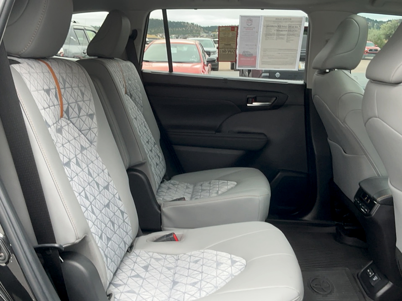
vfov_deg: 46.8
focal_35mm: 30
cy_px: 150
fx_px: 348
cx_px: 201
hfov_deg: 60.0
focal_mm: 3
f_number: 1.8
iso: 40
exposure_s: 1/60
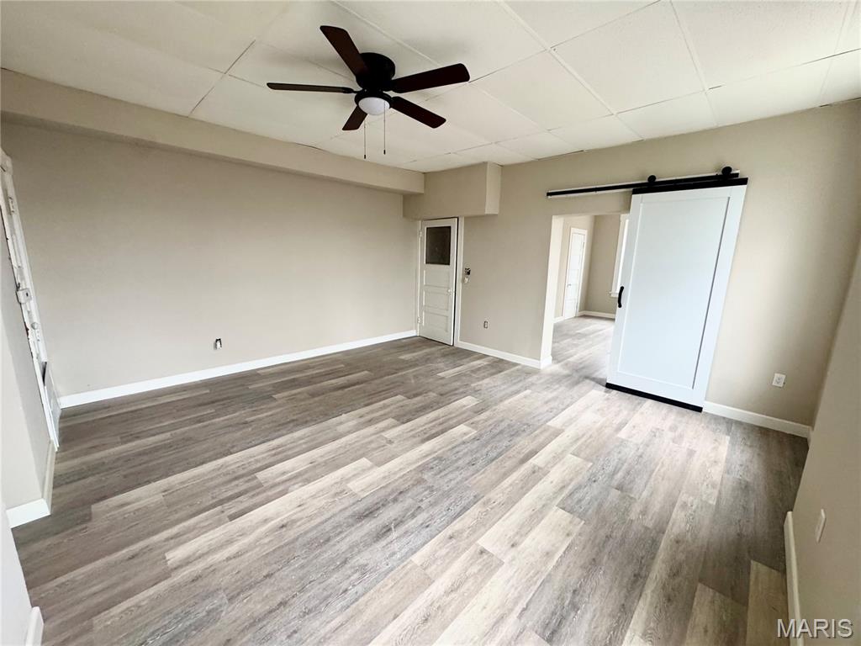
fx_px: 348
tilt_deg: -10.8
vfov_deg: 85.7
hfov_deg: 102.1
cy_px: 323
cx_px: 430
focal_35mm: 14
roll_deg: -1.2
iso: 320
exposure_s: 1/99
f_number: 2.2
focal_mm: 2.22
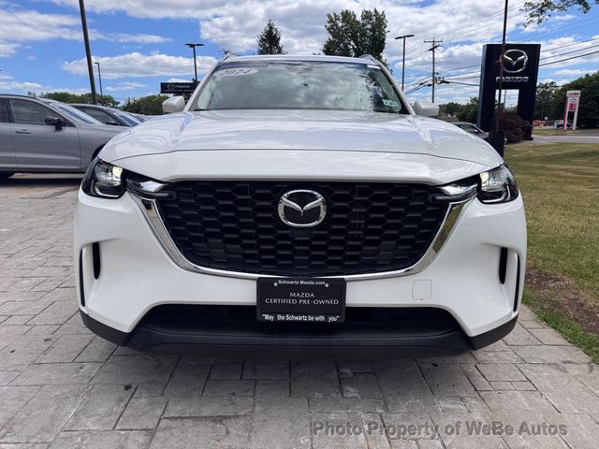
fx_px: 415
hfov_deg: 71.6
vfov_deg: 56.8
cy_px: 224
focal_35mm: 24
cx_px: 300
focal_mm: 6.76
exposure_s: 1/5814
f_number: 1.78
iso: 80
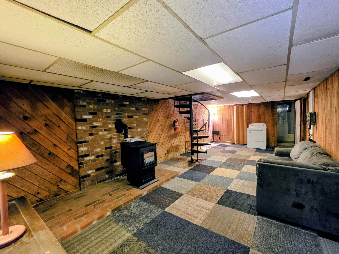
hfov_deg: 106.2
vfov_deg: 89.9
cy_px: 127
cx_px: 170
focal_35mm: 13
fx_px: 127
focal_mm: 2.2
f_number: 1.9
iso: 1250
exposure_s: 1/60
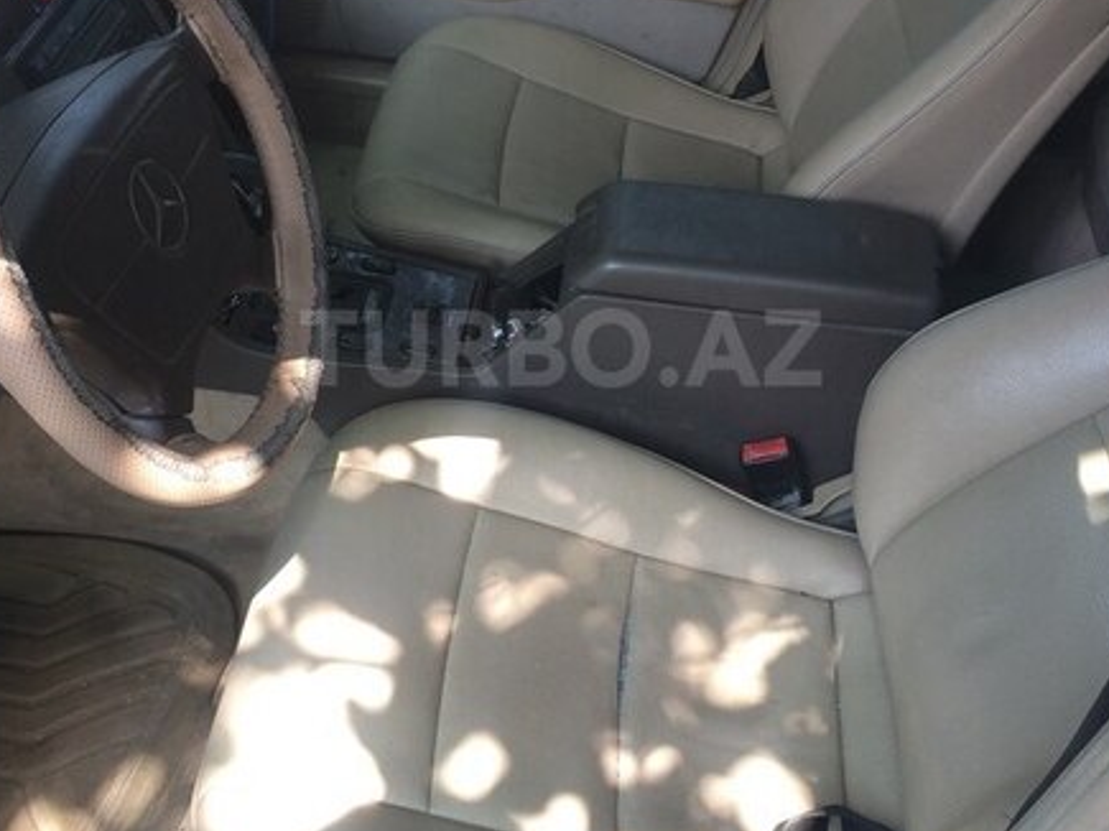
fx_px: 1409
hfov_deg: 43.0
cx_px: 561
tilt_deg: -42.8
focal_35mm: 44
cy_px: 348
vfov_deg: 32.8
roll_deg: -3.9
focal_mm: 4.15
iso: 50
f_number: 2.2
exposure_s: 1/100
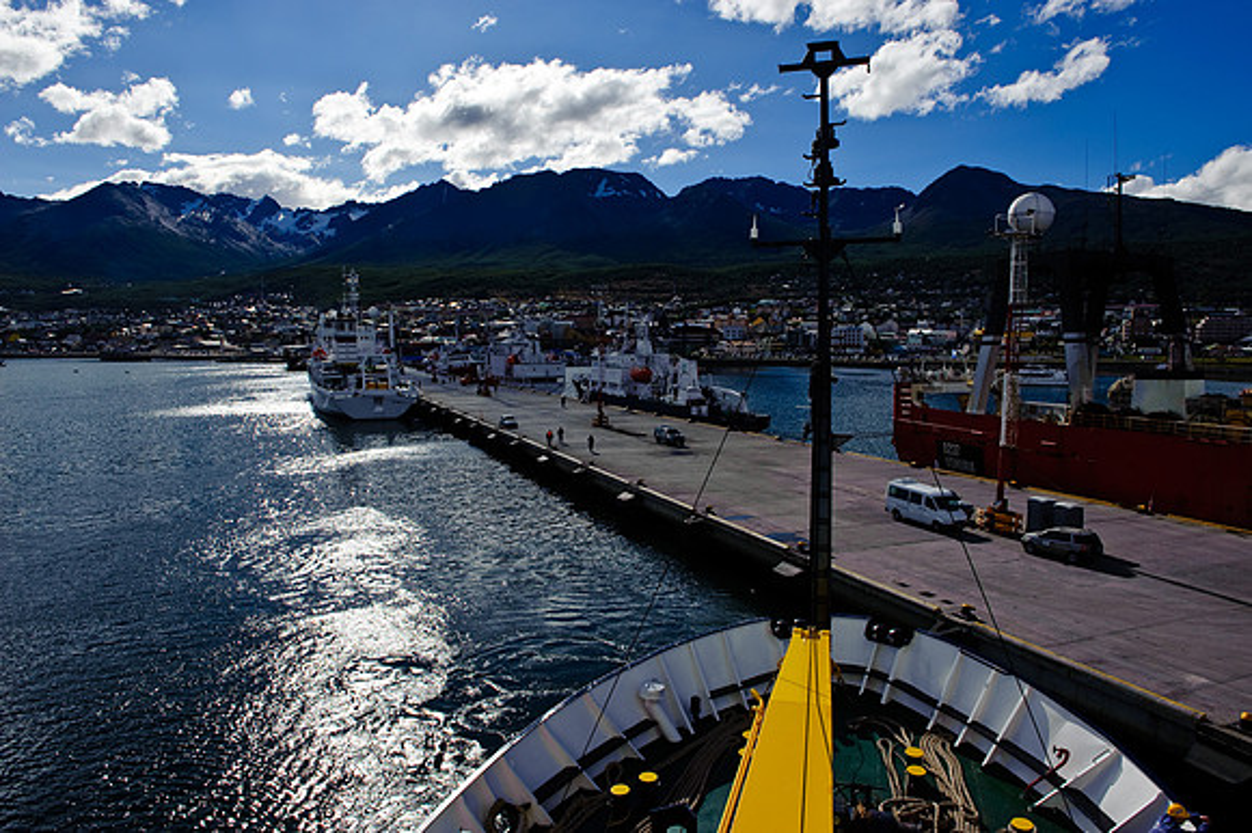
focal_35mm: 24
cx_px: 626
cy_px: 416
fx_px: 834
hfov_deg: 73.8
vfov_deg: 53.1
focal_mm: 24
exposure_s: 1/640
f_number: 11
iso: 200
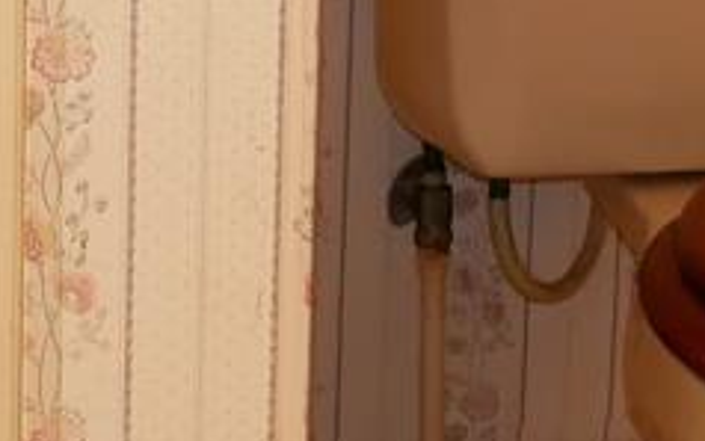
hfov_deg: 9.6
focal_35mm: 214
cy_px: -320
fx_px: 4114
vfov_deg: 6.0
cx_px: -173
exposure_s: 1/60
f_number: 3.8
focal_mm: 15
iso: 800
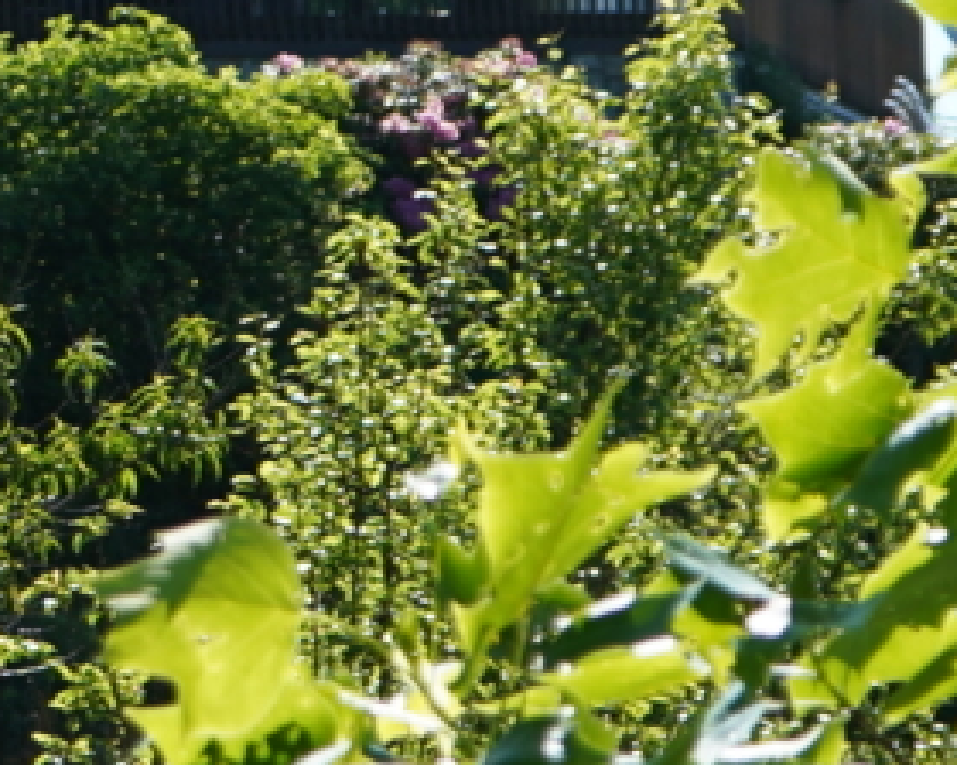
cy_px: 627
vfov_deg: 5.6
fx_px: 7789
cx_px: -776
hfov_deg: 6.9
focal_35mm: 275
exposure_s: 1/500
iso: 100
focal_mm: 40
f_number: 4.5
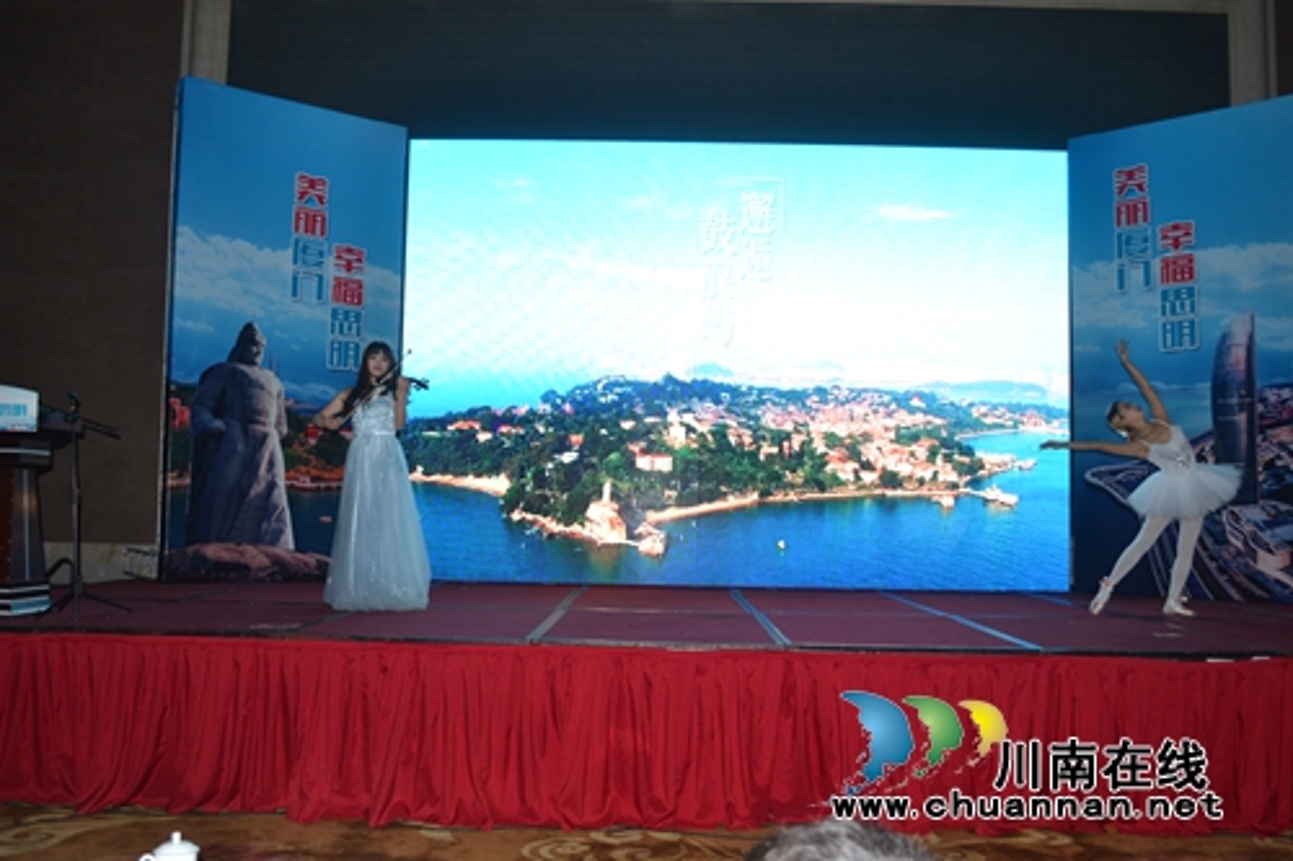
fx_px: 1185
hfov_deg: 57.2
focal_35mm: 33
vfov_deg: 39.9
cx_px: 646
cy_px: 430
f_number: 4
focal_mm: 22
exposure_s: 1/80
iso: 400
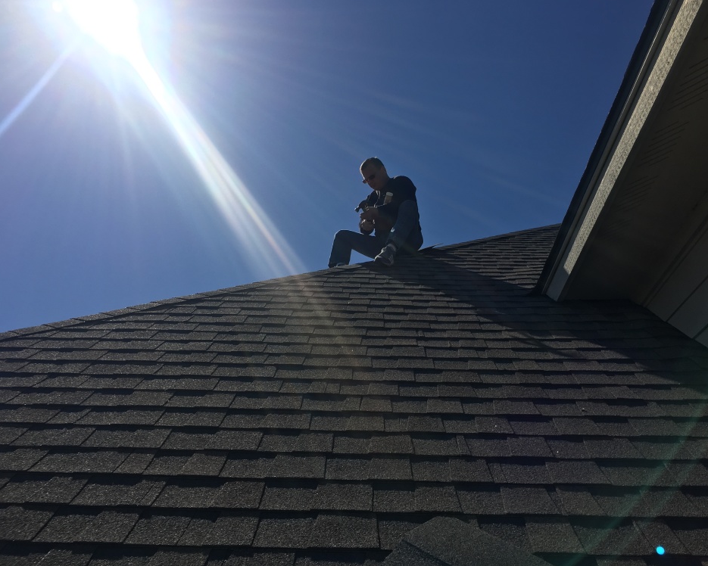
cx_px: 387
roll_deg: +1.0
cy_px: 278
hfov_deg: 57.1
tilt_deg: +29.4
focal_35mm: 31
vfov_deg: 47.1
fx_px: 650
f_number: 2.2
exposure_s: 1/4274
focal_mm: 4.15
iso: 25
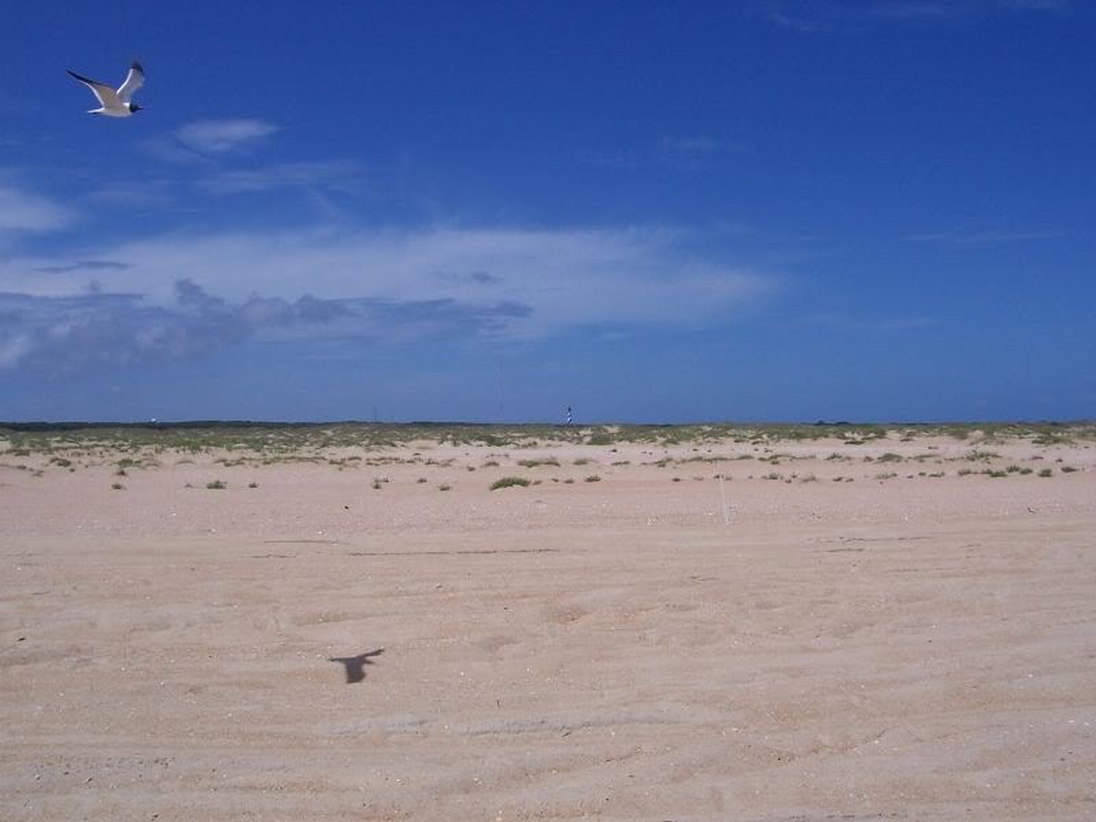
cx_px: 548
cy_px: 411
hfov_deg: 54.0
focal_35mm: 34
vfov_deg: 41.8
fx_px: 1076
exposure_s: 1/1000
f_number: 5.6
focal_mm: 5.6
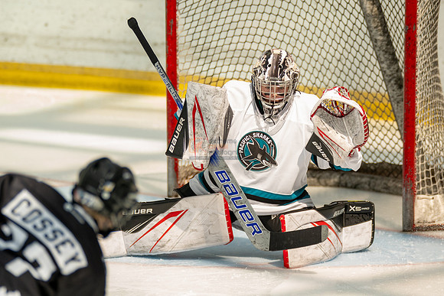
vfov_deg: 5.0
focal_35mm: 276
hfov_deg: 7.4
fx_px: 3410
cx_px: 242
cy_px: 139
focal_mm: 197
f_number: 3.2
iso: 1600
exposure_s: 1/3200
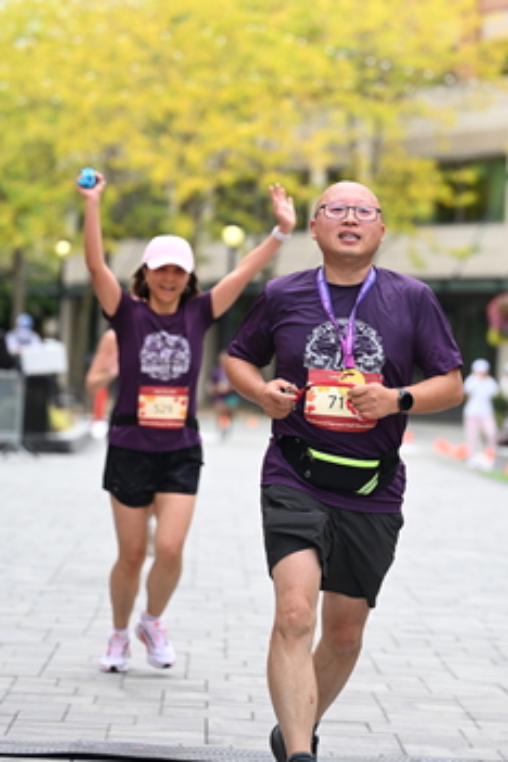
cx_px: 344
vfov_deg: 13.5
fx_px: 3217
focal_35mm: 152
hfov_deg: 9.0
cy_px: 256
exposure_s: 1/2000
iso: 640
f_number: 2.8
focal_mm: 97
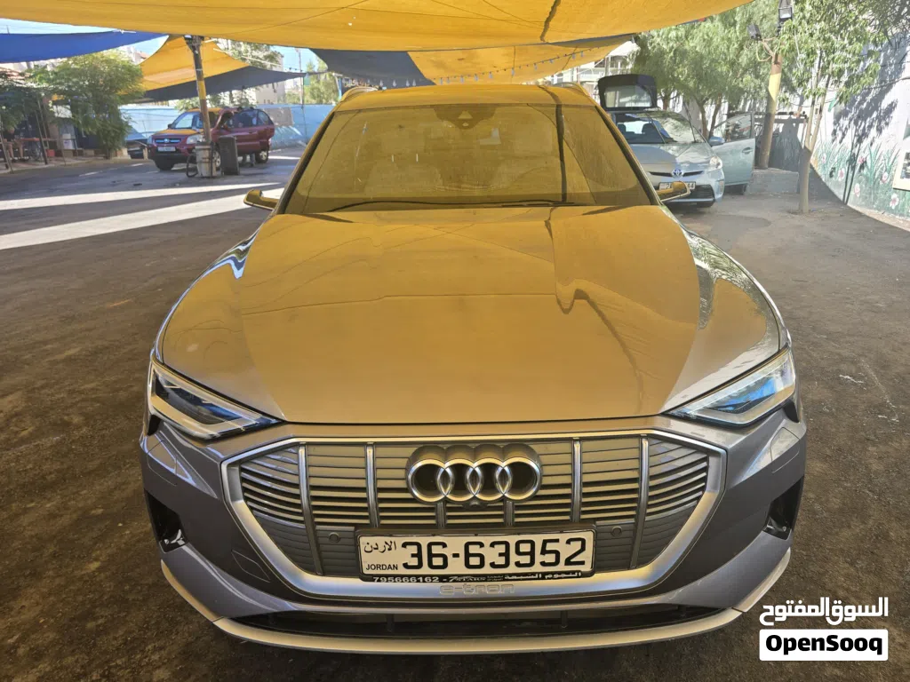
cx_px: 455
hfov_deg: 73.9
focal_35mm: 23
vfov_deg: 58.9
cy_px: 341
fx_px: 605
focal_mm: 6.3
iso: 12
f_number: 1.7
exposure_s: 1/201
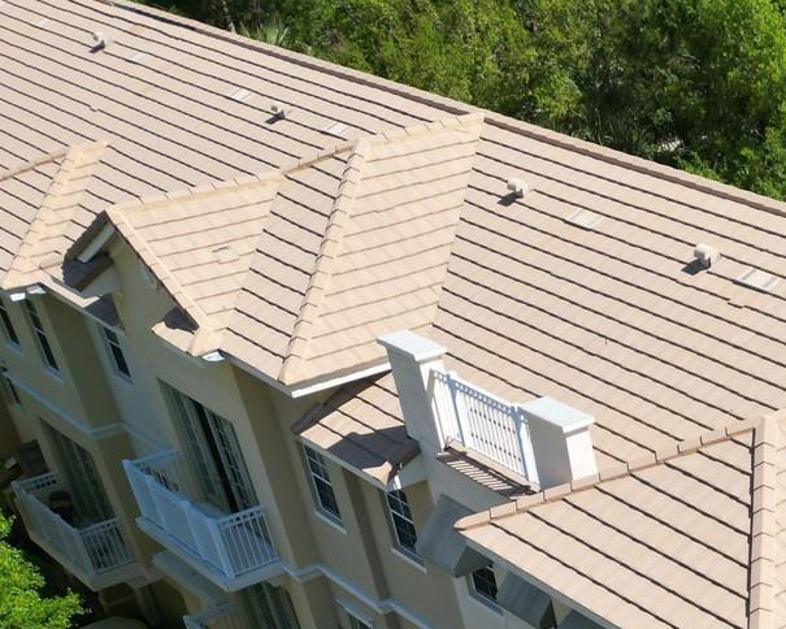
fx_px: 1442
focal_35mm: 62
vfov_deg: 22.7
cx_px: 987
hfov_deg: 26.4
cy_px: 752
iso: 130
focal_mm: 6.72
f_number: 1.7
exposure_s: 1/2500
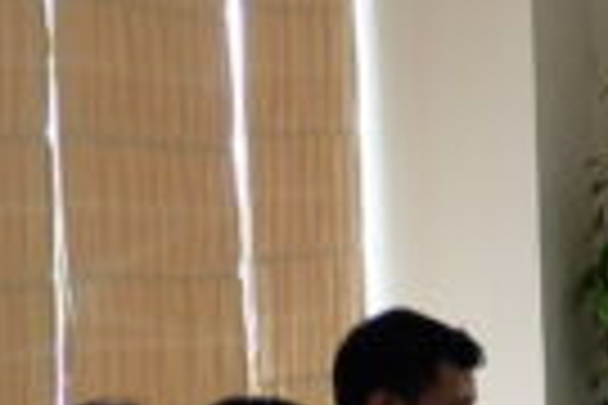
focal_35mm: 302
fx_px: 5100
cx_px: 1608
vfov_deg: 4.5
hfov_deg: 6.4
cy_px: 603
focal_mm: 35
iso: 400
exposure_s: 1/90
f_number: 2
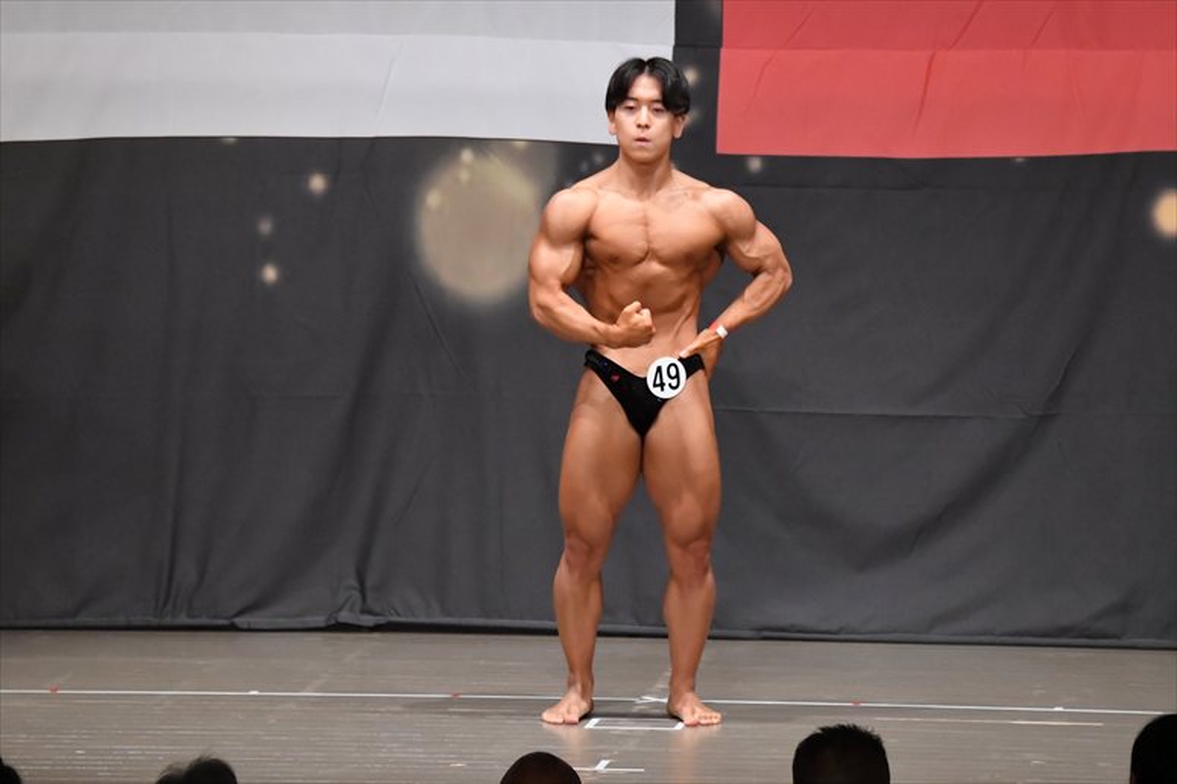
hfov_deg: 9.2
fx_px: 7353
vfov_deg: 6.1
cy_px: 392
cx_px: 588
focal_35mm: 225
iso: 6400
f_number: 5.6
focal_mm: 150
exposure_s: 1/400
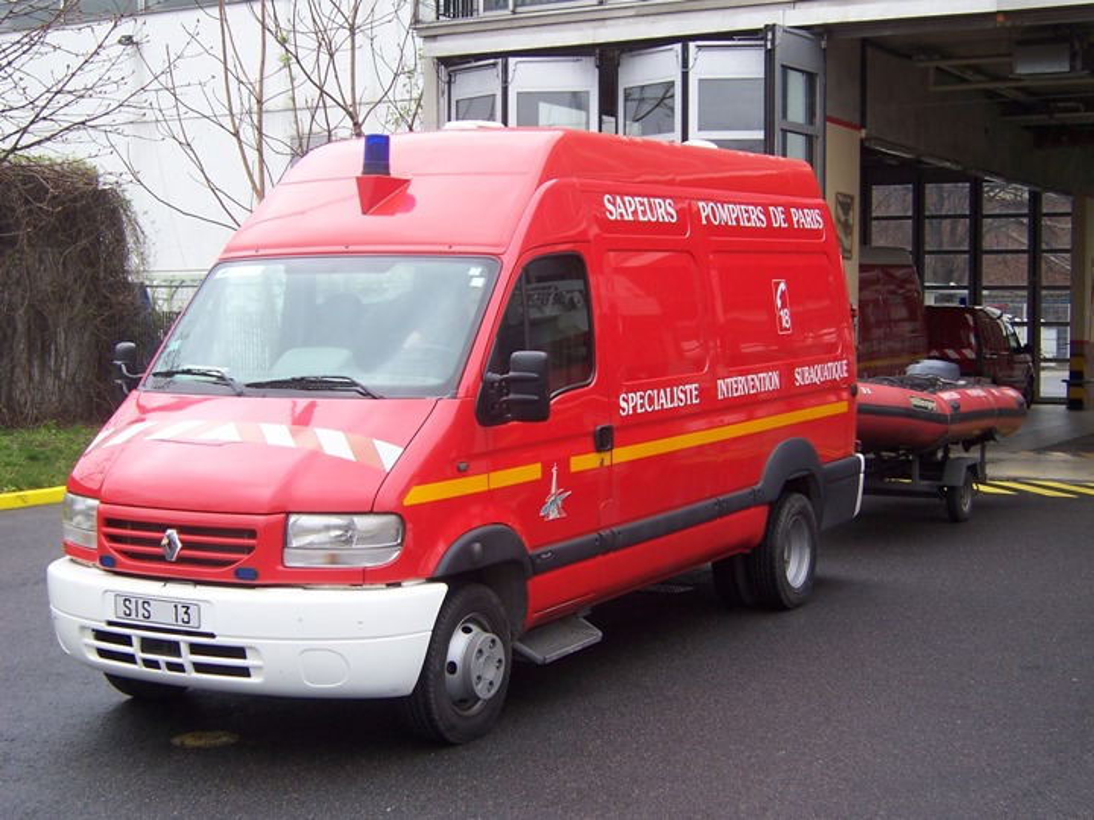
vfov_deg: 27.0
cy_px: 410
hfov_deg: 35.5
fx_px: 1707
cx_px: 547
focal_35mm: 54
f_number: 3.6
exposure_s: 1/90
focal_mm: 9
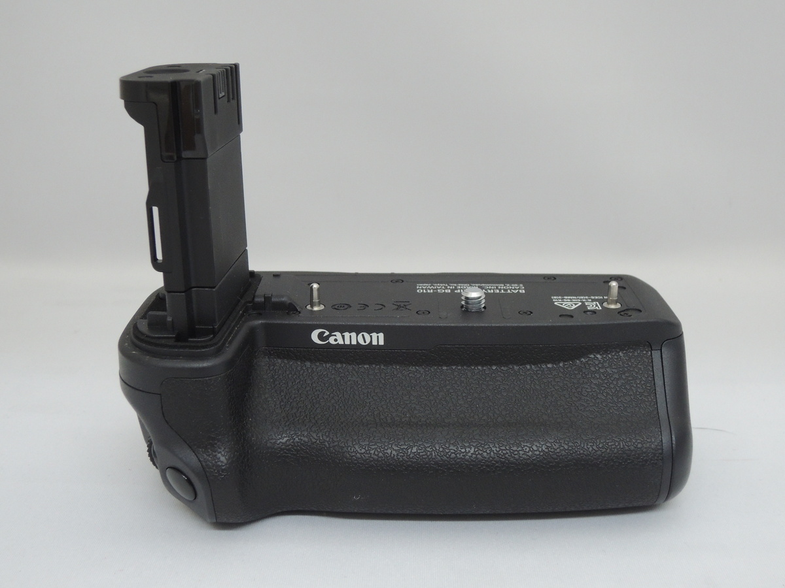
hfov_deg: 42.1
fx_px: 1020
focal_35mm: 45
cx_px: 392
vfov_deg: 32.2
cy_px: 294
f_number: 3.5
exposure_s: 1/50
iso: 400
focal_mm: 8.1
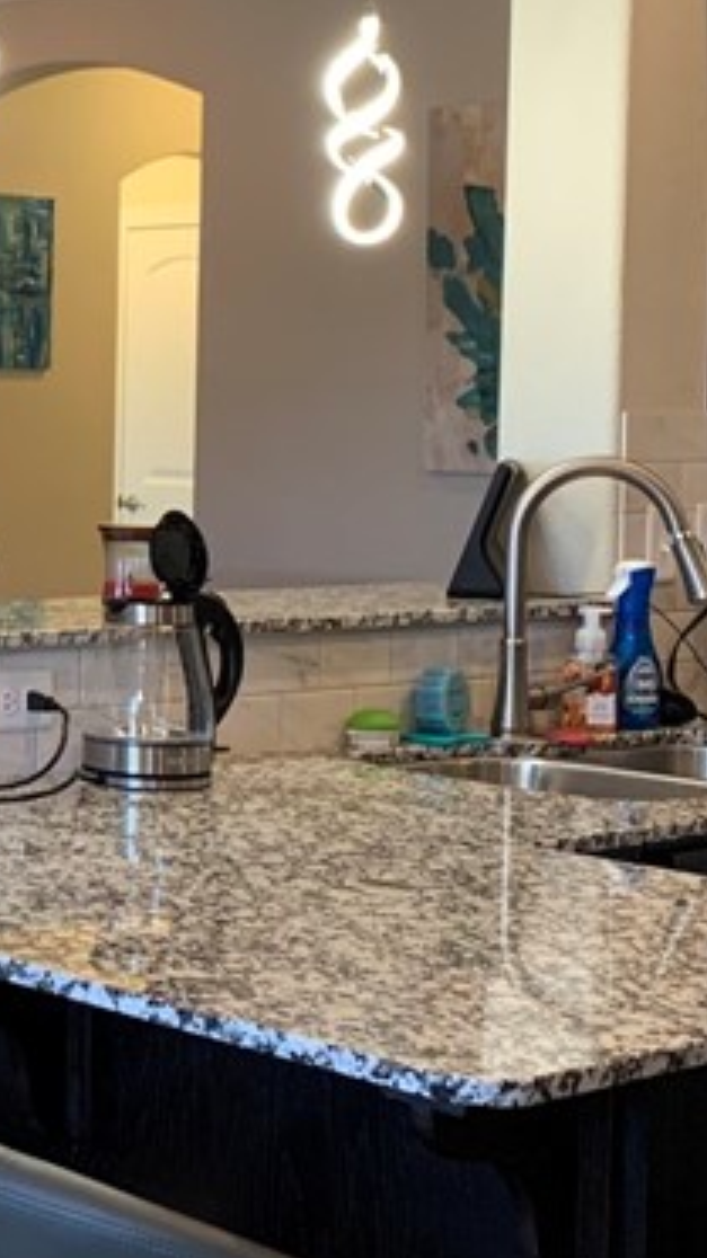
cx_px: -315
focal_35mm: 78
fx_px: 2602
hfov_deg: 14.5
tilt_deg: -1.2
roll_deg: -0.9
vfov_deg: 27.1
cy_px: 470
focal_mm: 4.25
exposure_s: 1/60
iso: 160
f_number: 1.8
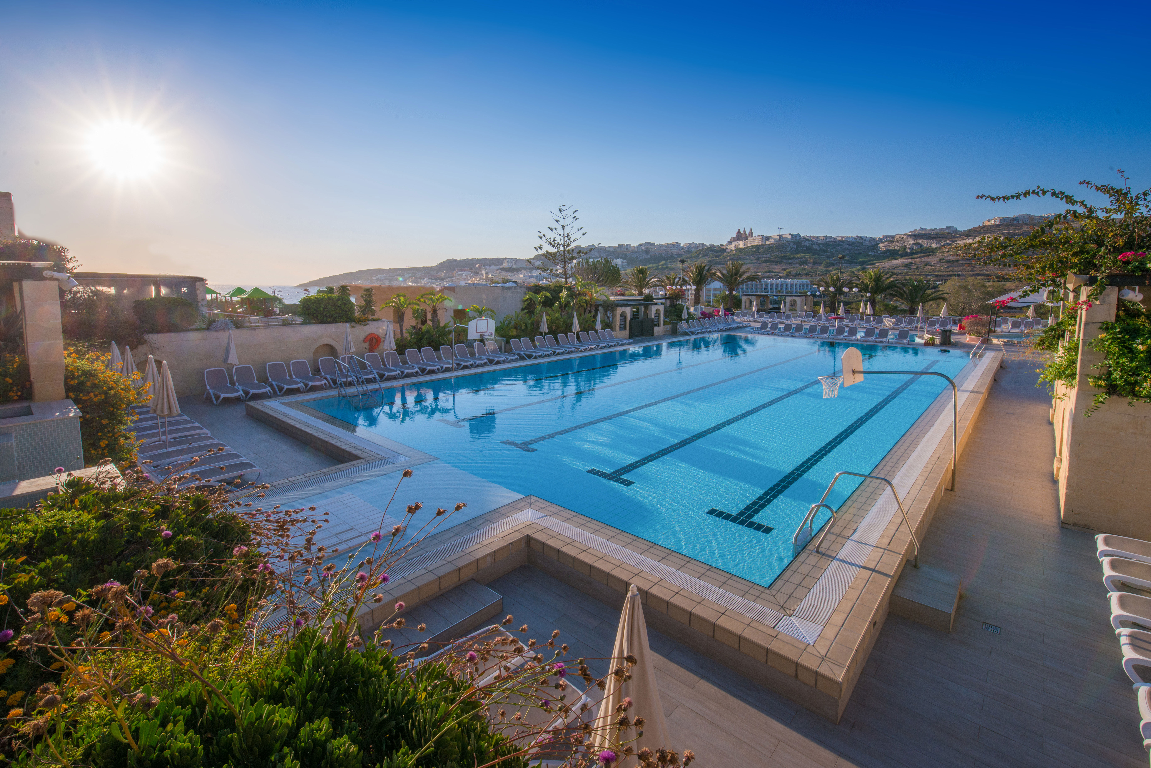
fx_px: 480
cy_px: 384
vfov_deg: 77.4
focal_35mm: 15
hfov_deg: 100.4
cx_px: 576
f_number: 16
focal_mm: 15
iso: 200
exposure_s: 1/250
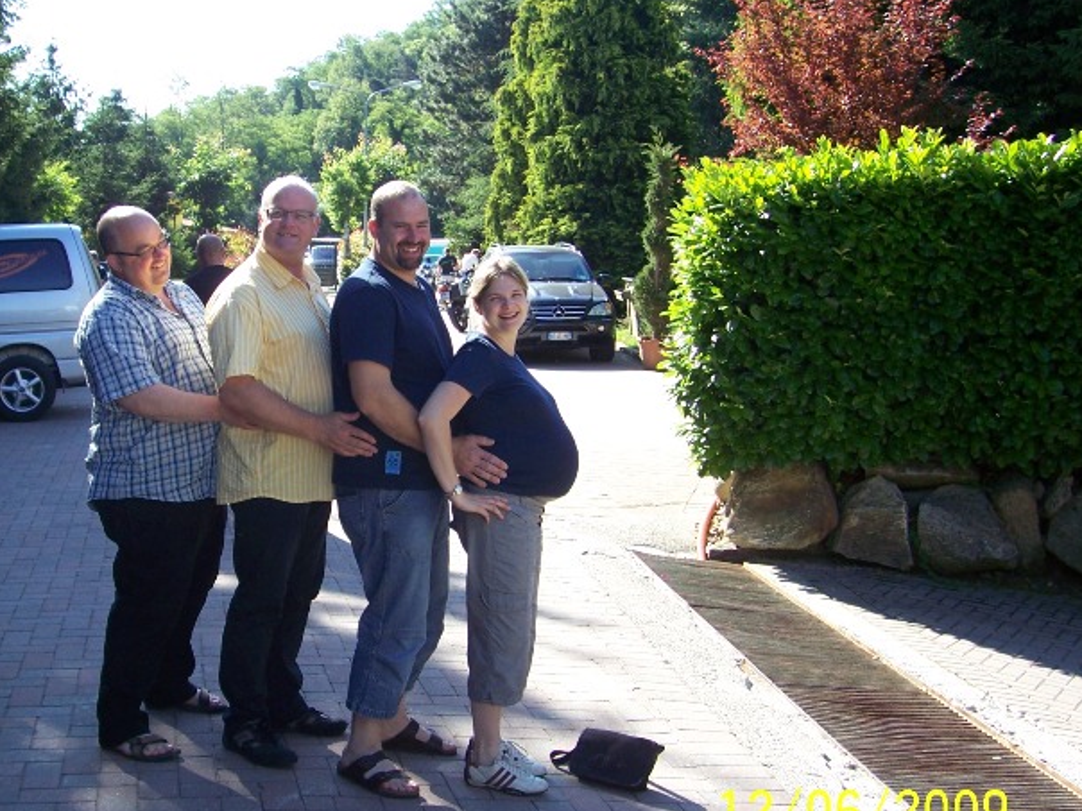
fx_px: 1407
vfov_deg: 32.2
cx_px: 369
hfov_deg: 41.6
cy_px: 417
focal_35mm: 45
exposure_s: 1/250
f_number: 2.7
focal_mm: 5.6
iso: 80
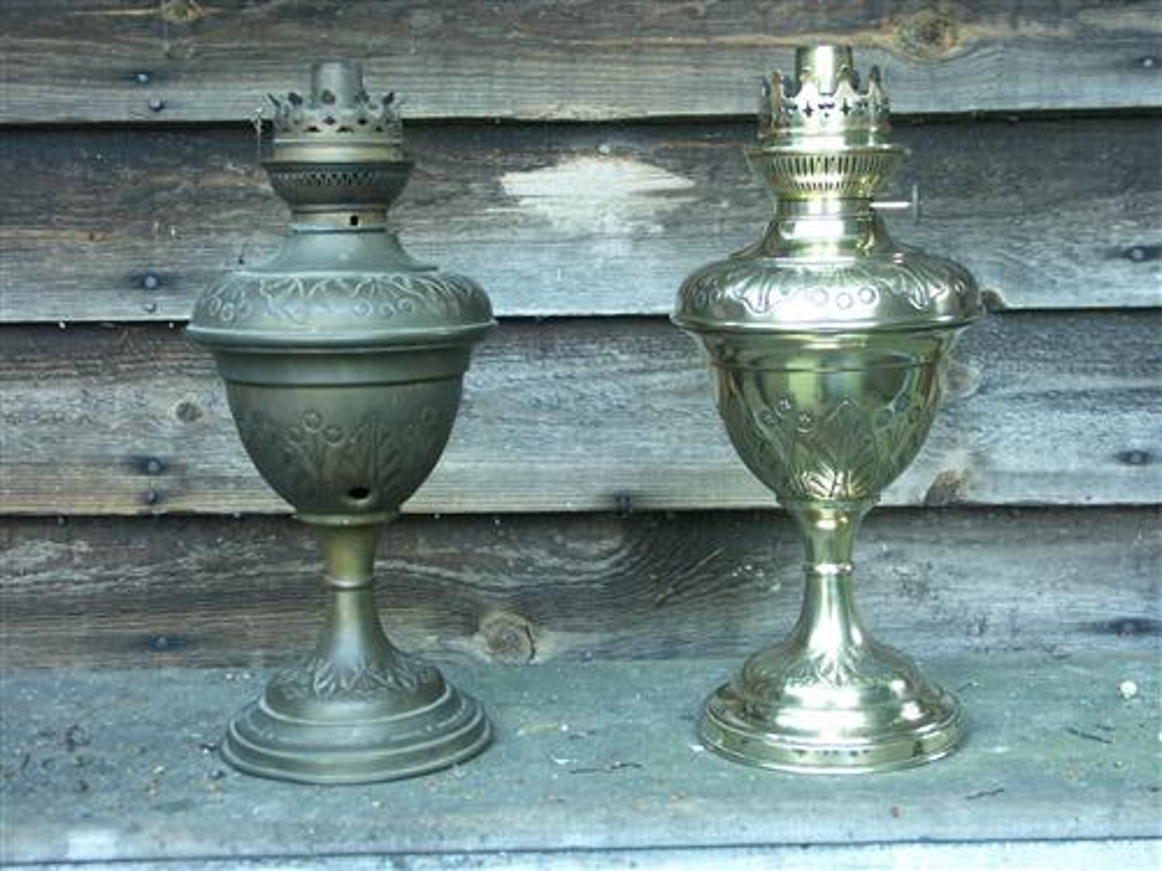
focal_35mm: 54
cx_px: 581
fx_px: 1813
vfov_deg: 27.0
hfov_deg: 35.5
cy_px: 436
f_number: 3.2
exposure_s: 1/20
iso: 100
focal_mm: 13.95
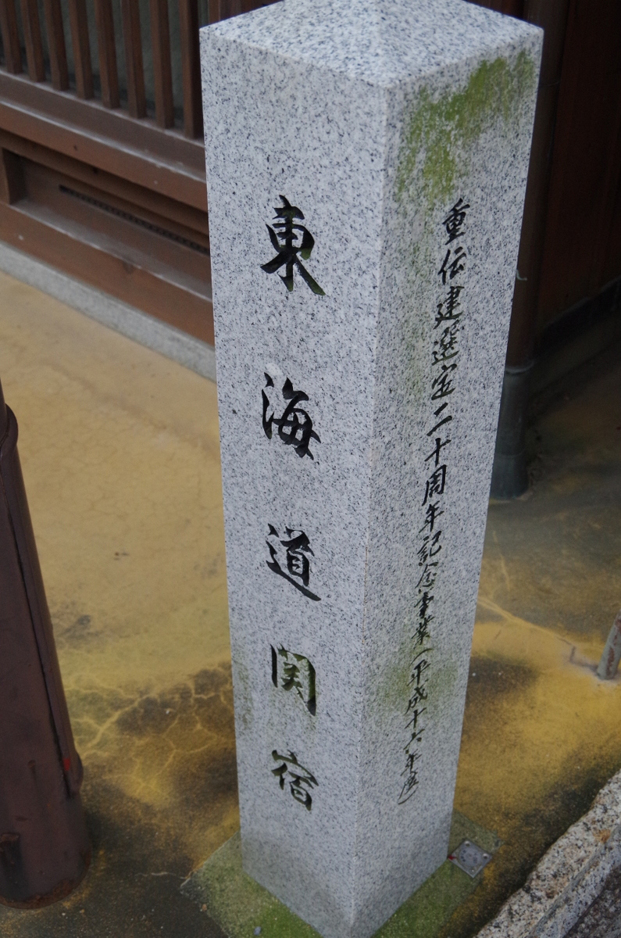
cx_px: 310
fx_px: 1091
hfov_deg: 31.8
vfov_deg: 46.5
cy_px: 469
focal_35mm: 42
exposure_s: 1/60
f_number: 6.3
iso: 1600
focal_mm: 28
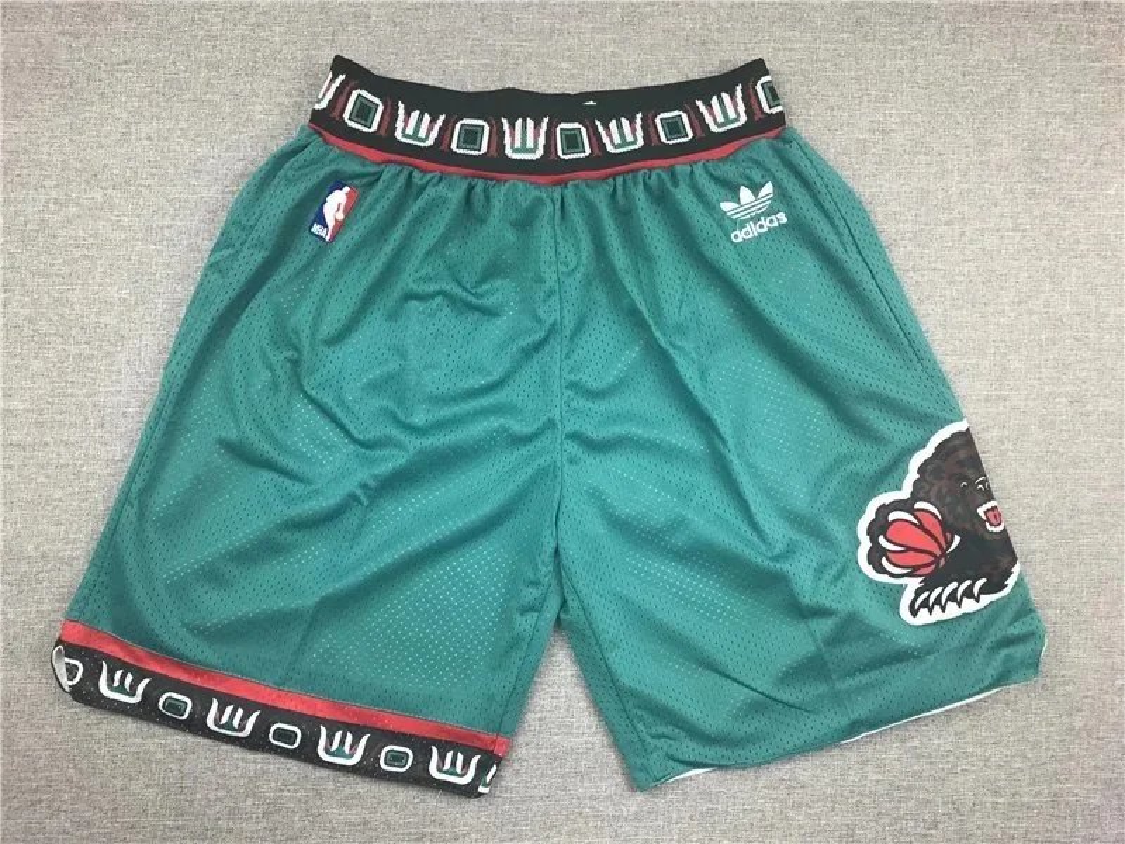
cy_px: 422
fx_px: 910
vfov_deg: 49.7
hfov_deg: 63.4
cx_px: 562
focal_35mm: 28
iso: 32
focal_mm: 3.99
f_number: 1.8
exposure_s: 1/50
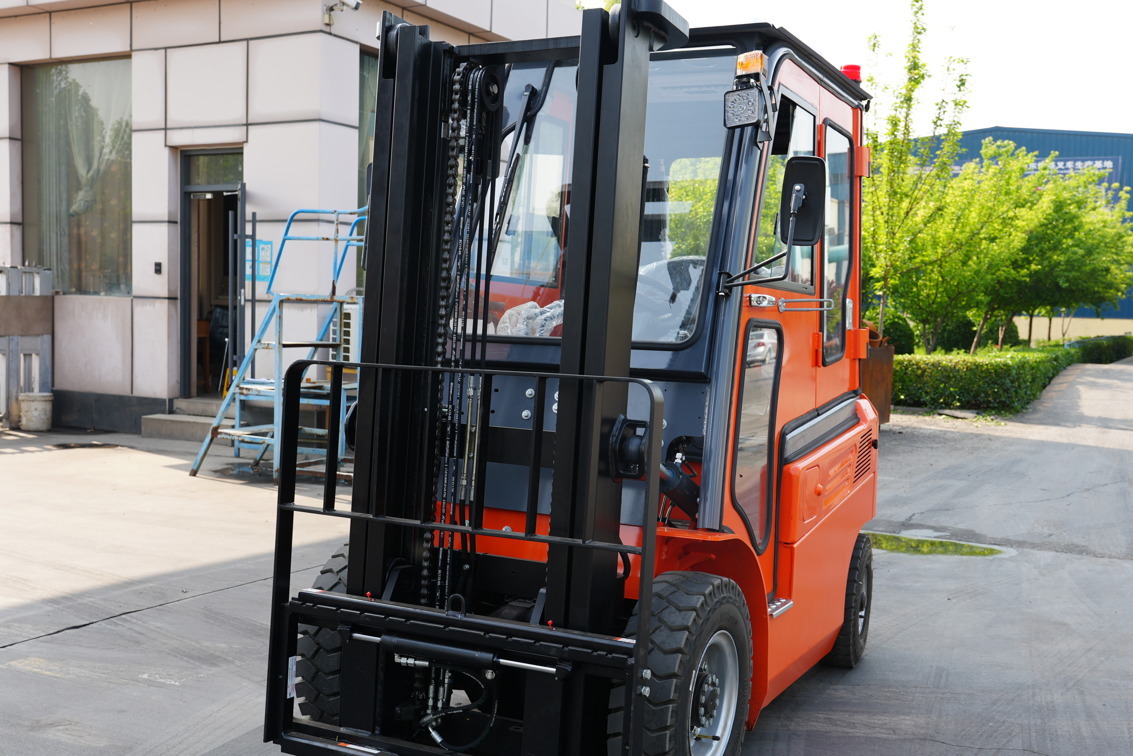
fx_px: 1227
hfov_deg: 49.6
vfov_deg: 34.2
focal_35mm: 39
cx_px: 571
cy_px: 403
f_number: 5
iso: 100
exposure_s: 1/160
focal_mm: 31
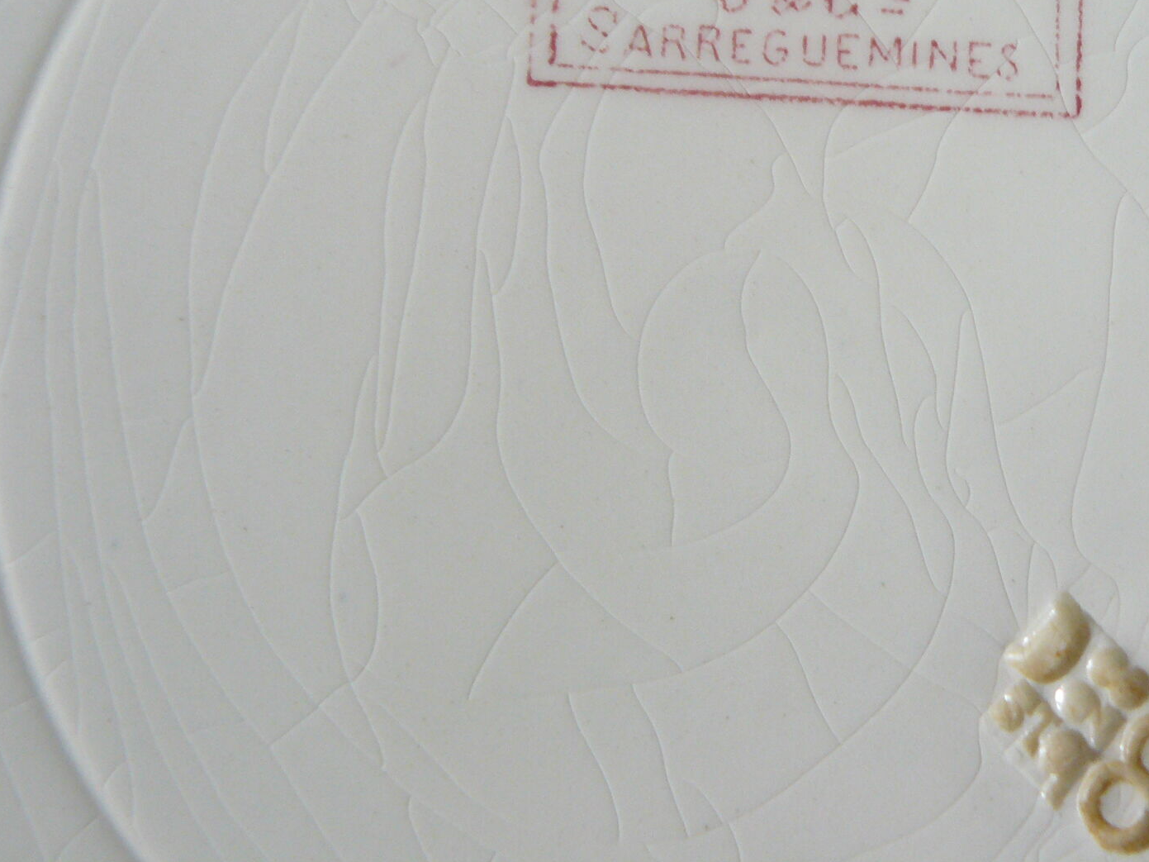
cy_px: 229
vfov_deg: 27.2
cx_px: 723
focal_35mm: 53
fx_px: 1759
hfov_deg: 36.0
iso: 200
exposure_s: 1/15
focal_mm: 6
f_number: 2.8
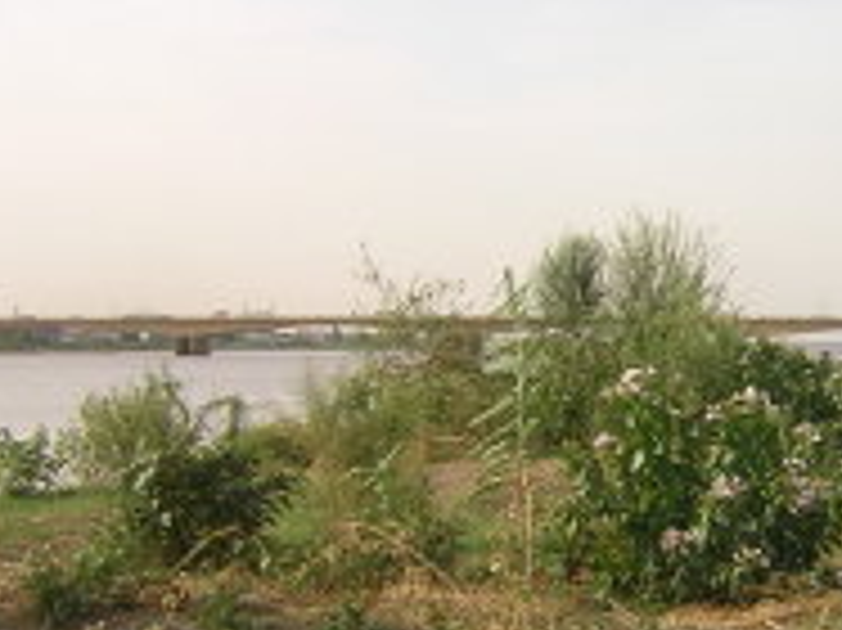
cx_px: 702
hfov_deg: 24.8
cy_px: 414
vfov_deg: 19.1
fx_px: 1872
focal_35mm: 77
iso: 100
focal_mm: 4.7
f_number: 5.2
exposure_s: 1/177
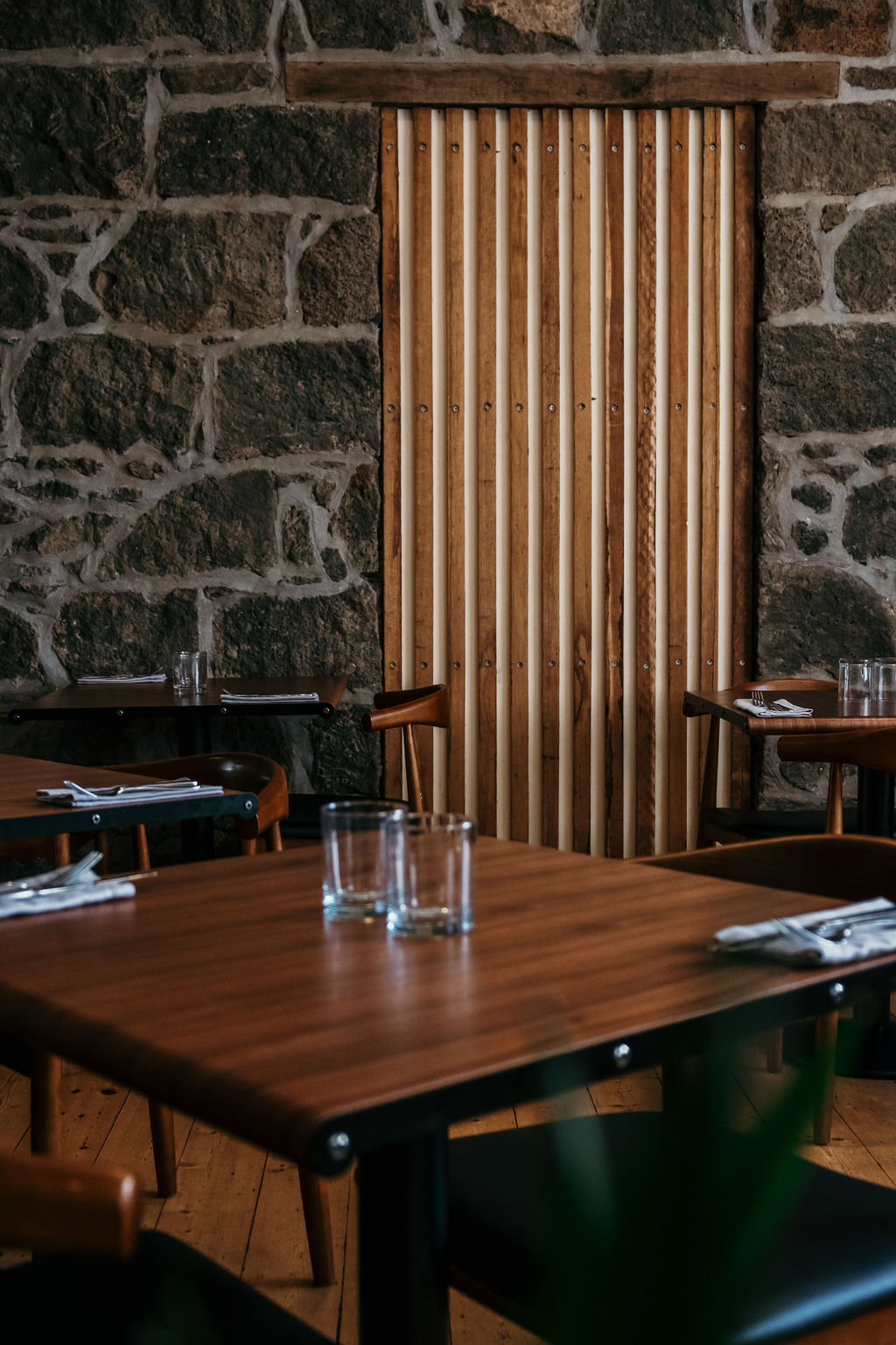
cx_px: 448
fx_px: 1605
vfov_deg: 45.4
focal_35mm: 43
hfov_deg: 31.2
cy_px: 672
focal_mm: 28.9
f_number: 3.2
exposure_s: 1/210
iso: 1600
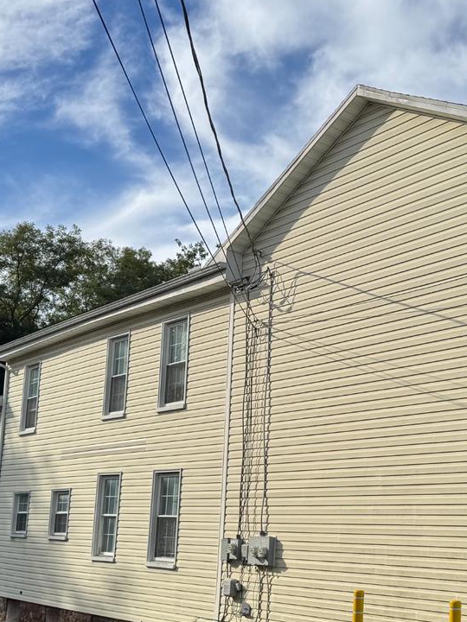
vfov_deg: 39.0
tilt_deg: +6.6
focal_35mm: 48
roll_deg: -2.3
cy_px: 434
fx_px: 863
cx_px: 368
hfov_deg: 29.6
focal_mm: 6.76
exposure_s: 1/5814
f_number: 1.78
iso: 80
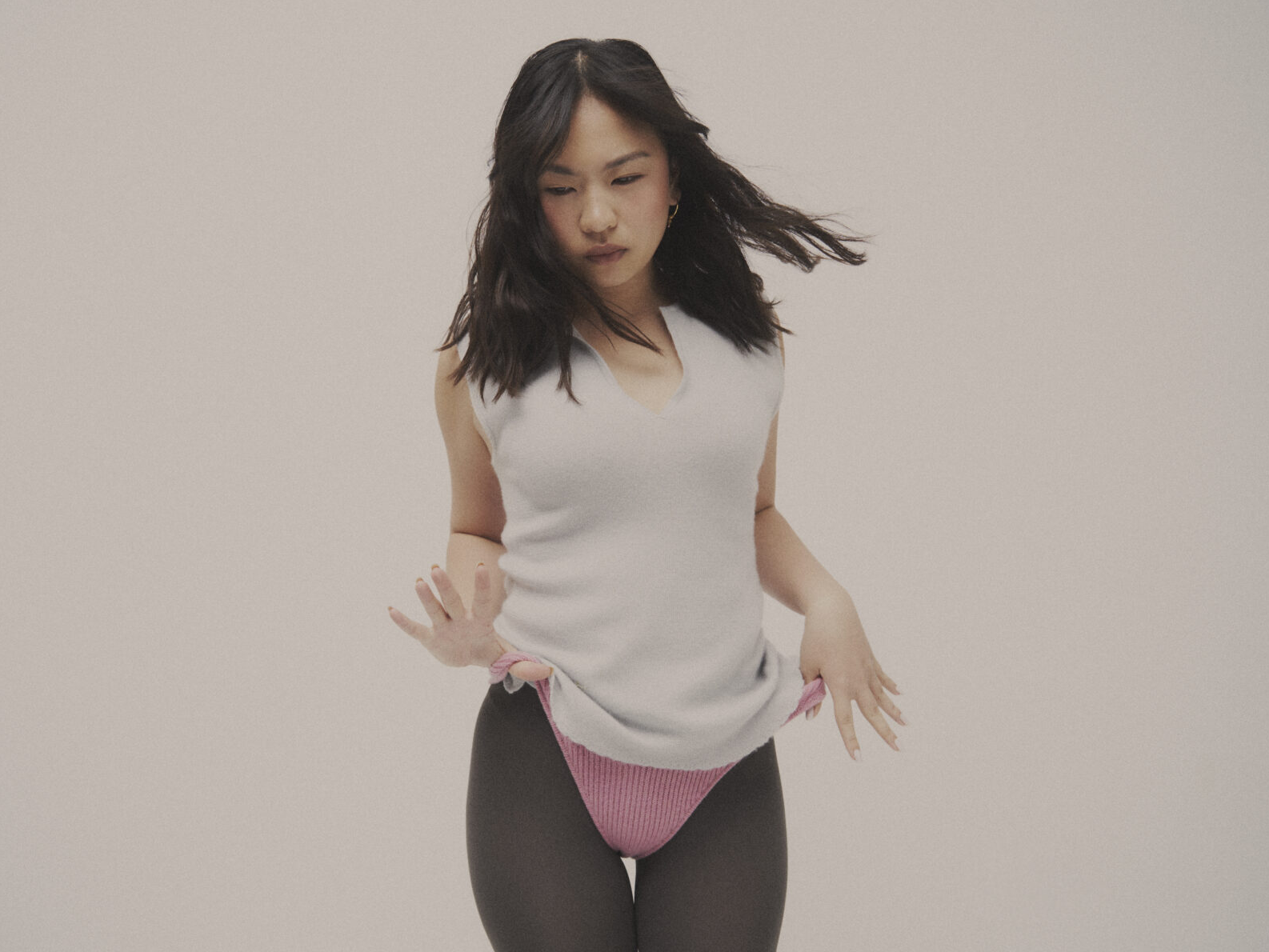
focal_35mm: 36
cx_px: 584
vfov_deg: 39.7
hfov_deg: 51.3
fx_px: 1320
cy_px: 478
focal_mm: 33
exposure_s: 1/160
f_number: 4.5
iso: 100
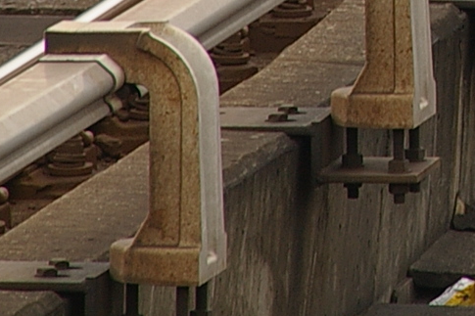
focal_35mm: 927
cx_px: 871
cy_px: -337
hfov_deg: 2.2
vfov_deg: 1.5
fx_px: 12233
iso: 200
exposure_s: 1/250
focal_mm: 125
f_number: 6.7
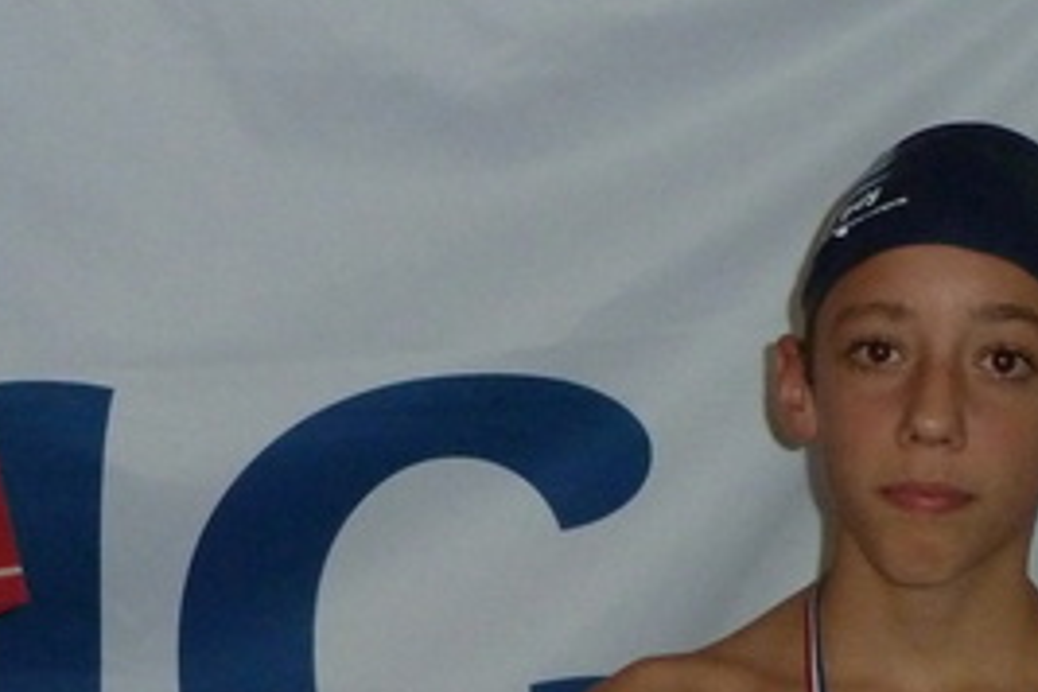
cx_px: -194
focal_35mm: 148
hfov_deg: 13.5
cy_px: 634
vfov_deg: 9.2
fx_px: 4267
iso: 400
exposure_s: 1/30
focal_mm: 7.9
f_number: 3.8
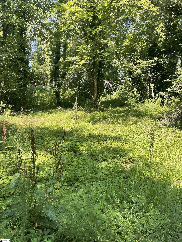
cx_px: 91
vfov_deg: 69.4
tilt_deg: -7.1
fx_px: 175
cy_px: 121
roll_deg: -0.7
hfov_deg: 54.9
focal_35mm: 25
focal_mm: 5.1
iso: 32
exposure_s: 1/373
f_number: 1.6
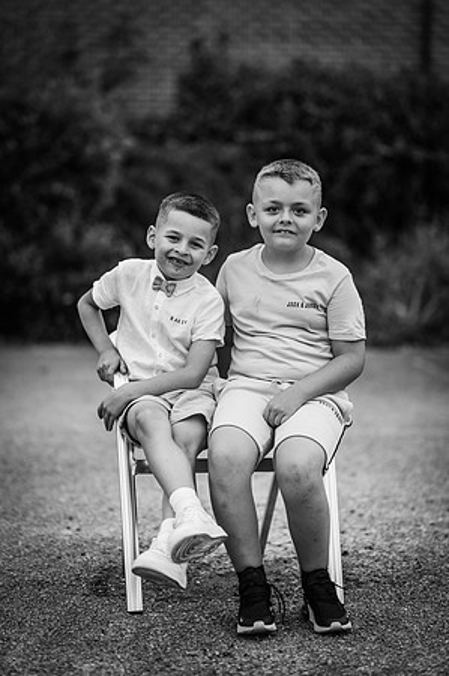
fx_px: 1594
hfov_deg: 16.0
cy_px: 338
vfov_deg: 23.9
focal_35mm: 85
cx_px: 224
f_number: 1.8
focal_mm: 85
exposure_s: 1/200
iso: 320
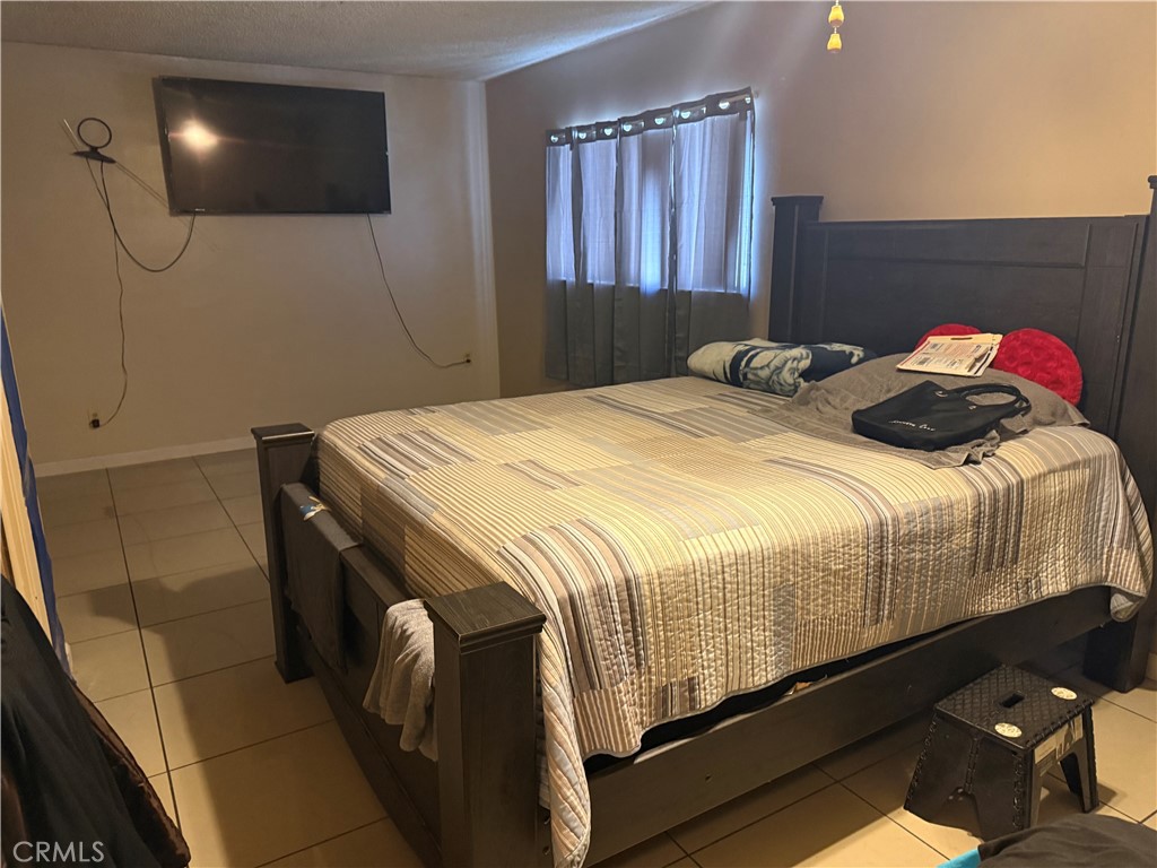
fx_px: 802
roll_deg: +0.6
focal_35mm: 24
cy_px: 434
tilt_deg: -12.8
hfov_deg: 71.6
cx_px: 578
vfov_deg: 56.8
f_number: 1.78
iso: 800
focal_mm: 6.76
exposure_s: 1/40
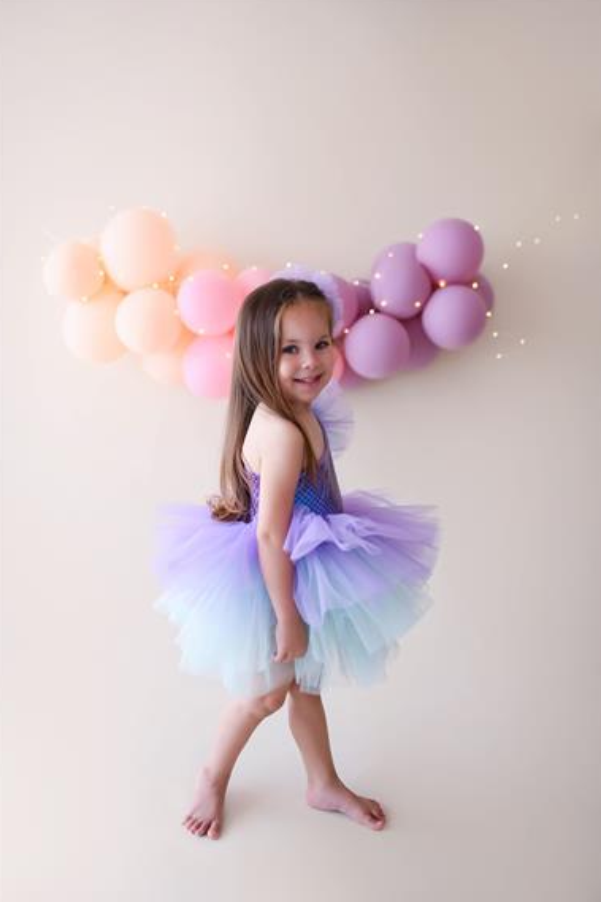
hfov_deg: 36.9
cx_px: 300
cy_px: 454
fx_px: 902
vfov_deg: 53.1
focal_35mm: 36
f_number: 1.8
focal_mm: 35
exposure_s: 1/250
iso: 200
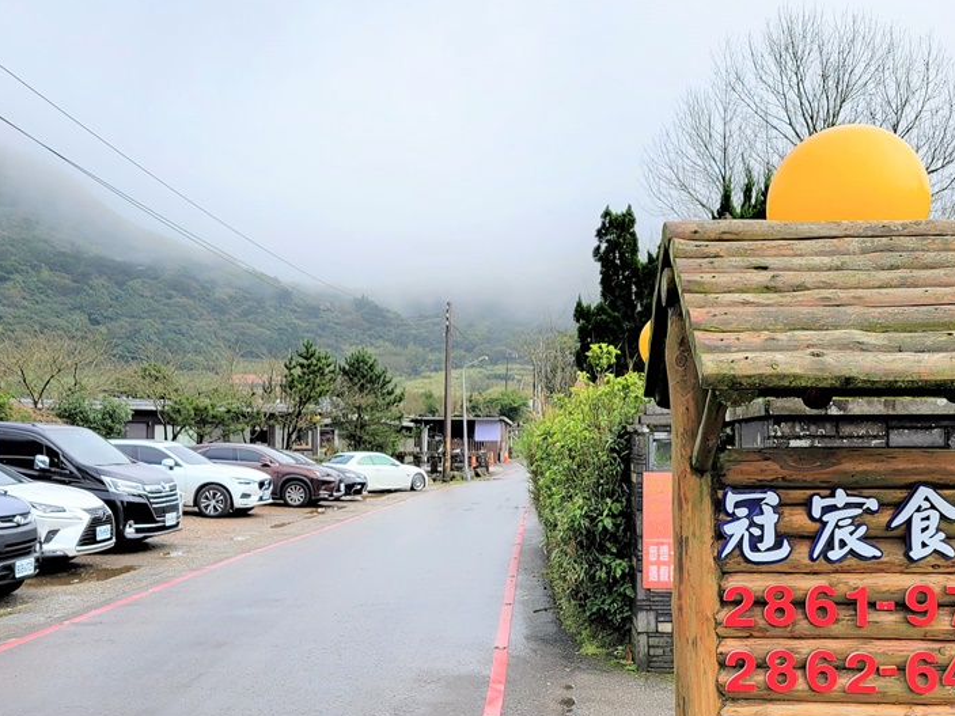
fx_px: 1021
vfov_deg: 38.5
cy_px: 436
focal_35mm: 37
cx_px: 520
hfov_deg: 50.1
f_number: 1.8
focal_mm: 5.4
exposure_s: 1/1275
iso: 40
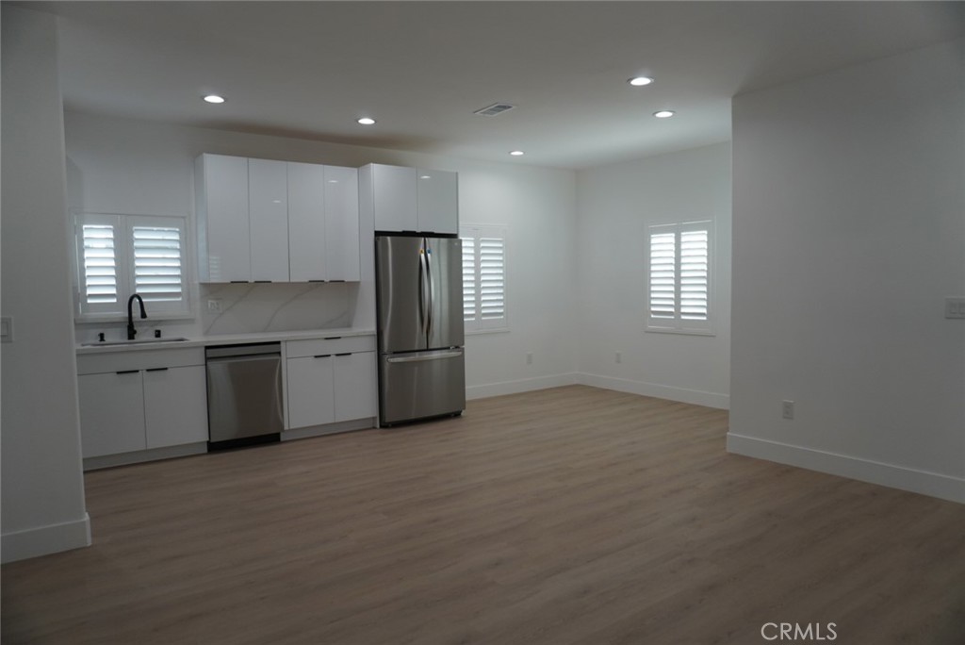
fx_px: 644
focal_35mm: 24
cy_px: 322
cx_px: 482
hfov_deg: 73.7
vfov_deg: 53.2
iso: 250
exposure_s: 1/160
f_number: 4
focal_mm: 16
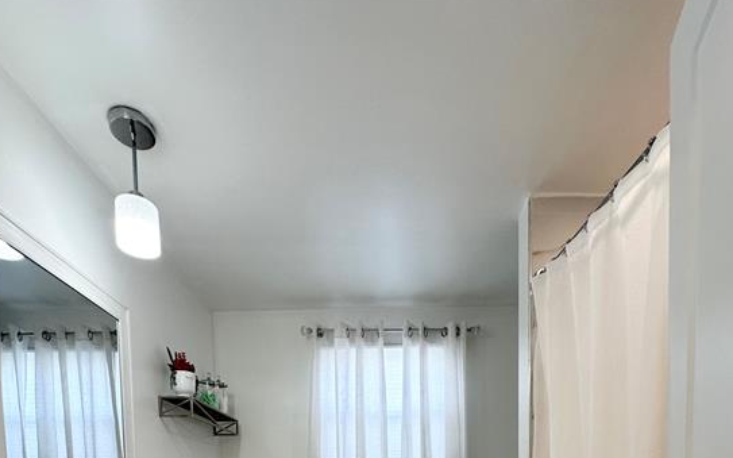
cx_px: 370
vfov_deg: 43.4
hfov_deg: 82.3
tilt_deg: -2.4
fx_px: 419
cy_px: 511
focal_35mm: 21
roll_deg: +0.4
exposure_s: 1/120
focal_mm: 2.22
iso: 80
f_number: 2.2
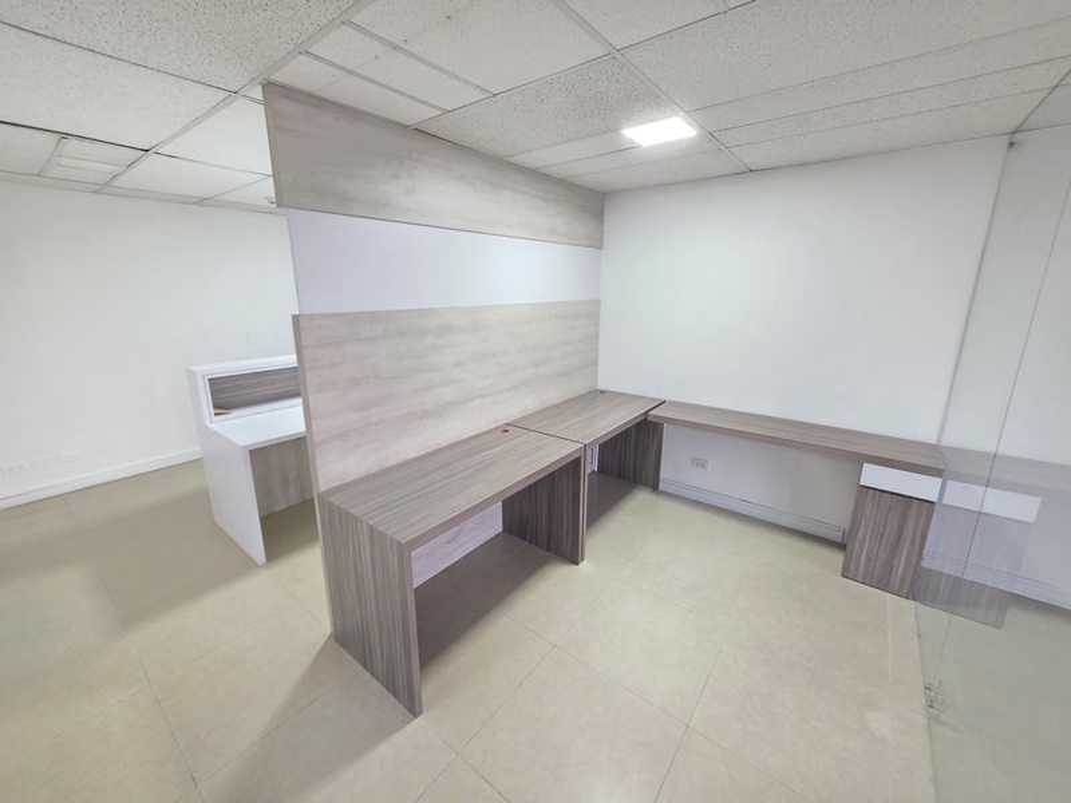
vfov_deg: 89.9
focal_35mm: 13
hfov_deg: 106.2
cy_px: 402
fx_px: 402
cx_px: 536
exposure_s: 1/60
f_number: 1.9
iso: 800
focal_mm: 2.2
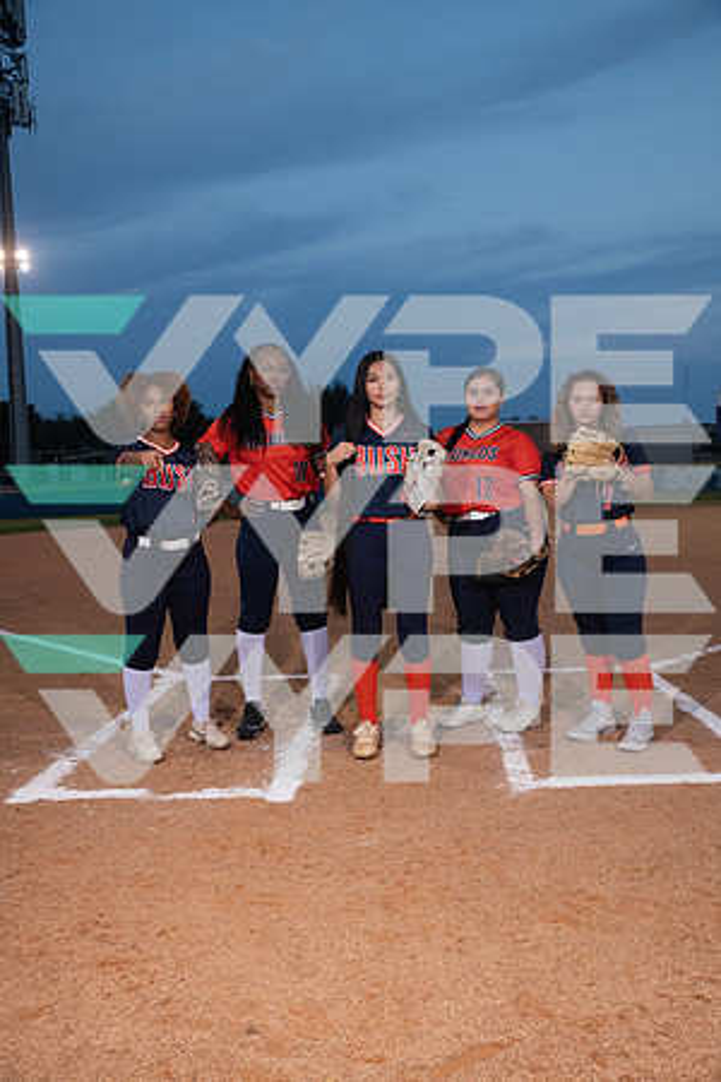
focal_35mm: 34
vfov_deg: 55.8
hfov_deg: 38.9
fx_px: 1021
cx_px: 360
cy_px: 541
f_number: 6.3
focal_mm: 34
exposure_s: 1/320
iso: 500
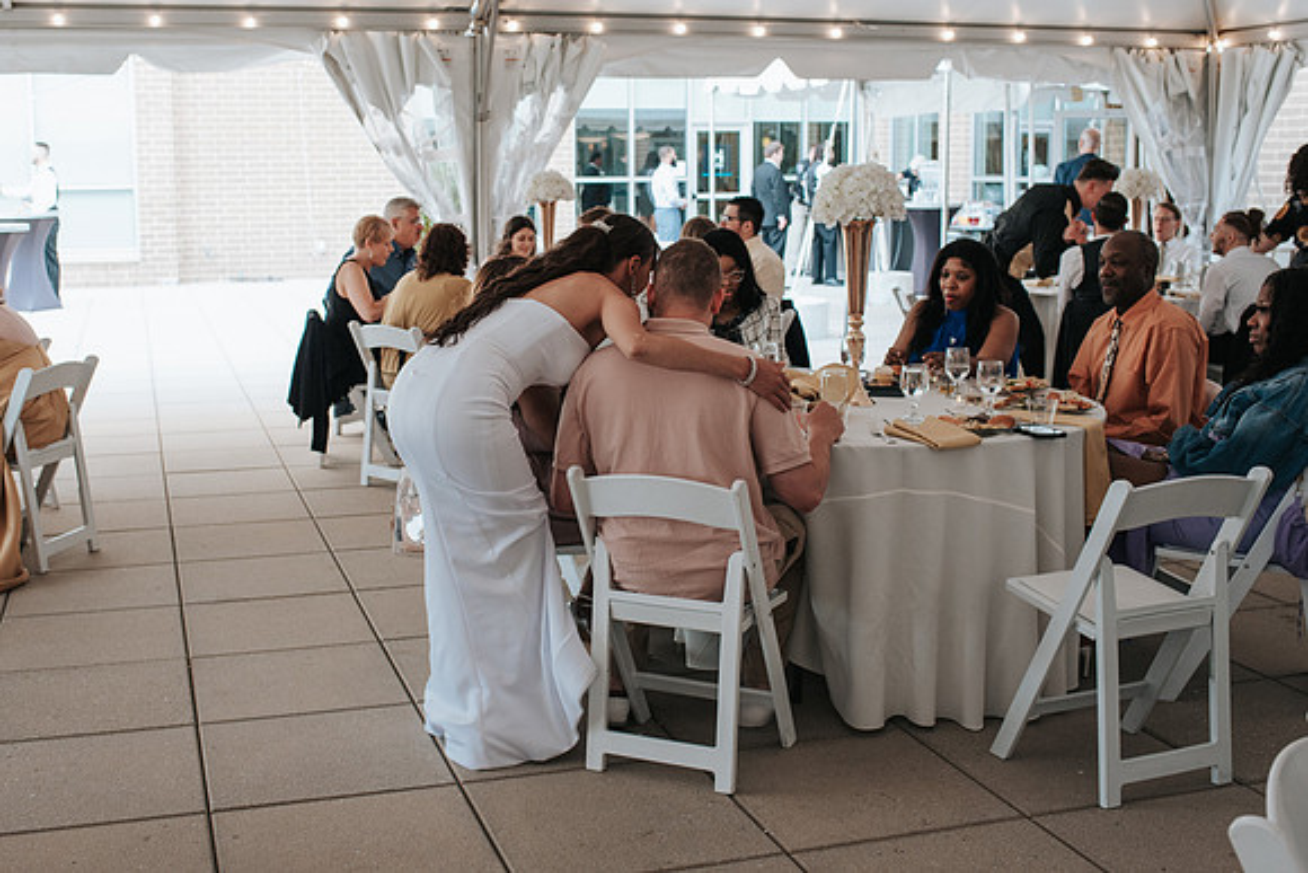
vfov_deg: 31.9
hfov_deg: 46.2
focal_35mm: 42
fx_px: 1527
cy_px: 377
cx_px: 565
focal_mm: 35
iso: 720
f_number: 4.5
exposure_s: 1/160
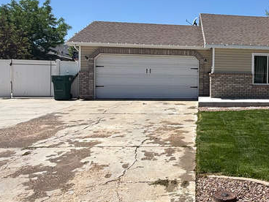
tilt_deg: -0.1
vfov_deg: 36.6
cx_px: 244
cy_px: 78
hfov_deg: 43.5
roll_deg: -1.2
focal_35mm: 39
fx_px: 303
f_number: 2.2
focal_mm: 2.22
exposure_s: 1/985
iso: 20
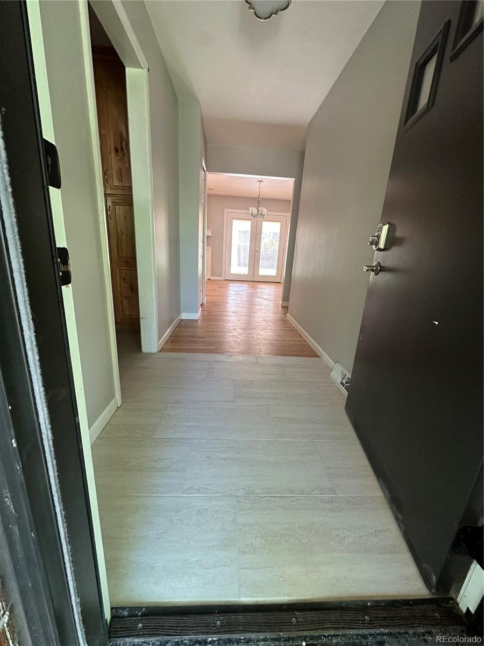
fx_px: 261
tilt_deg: -15.6
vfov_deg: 102.1
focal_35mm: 14
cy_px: 323
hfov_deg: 85.7
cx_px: 242
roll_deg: -4.6
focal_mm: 2.22
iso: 160
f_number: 2.2
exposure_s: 1/99
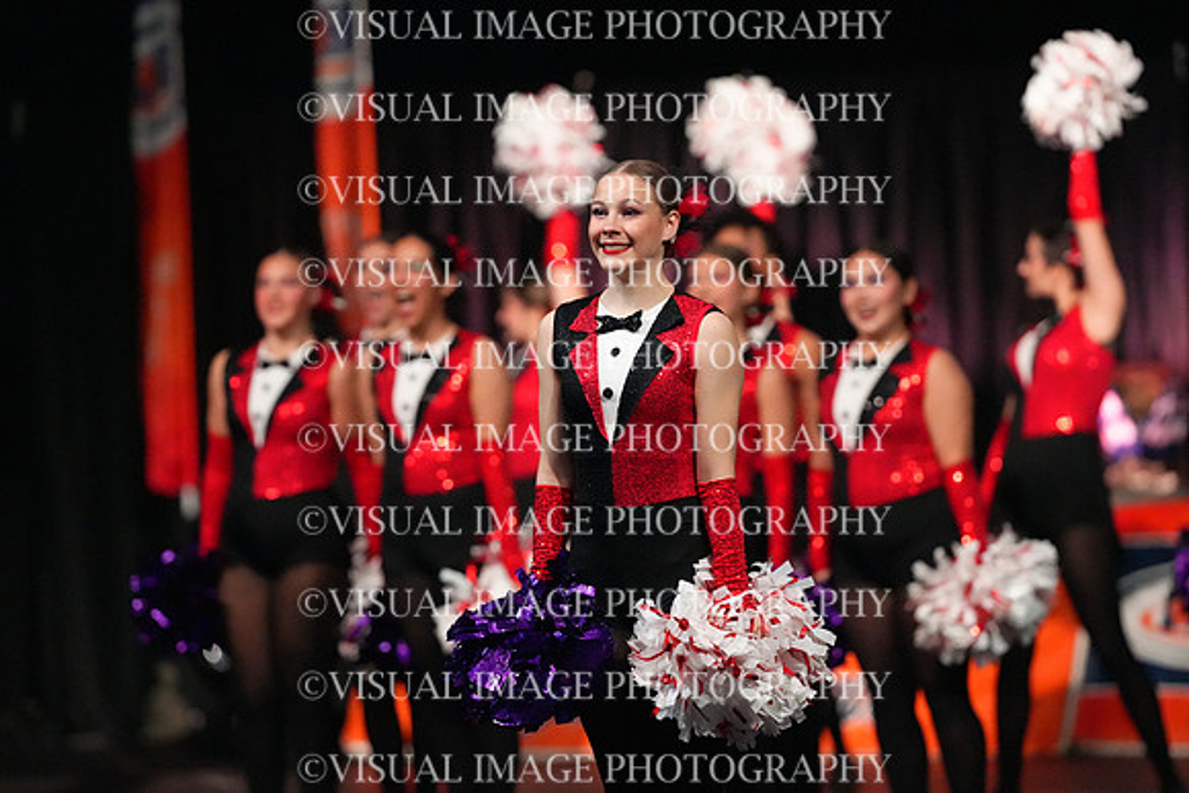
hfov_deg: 6.9
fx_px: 9910
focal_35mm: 300
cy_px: 396
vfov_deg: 4.6
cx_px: 594
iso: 16000
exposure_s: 1/1250
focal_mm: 300
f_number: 3.5
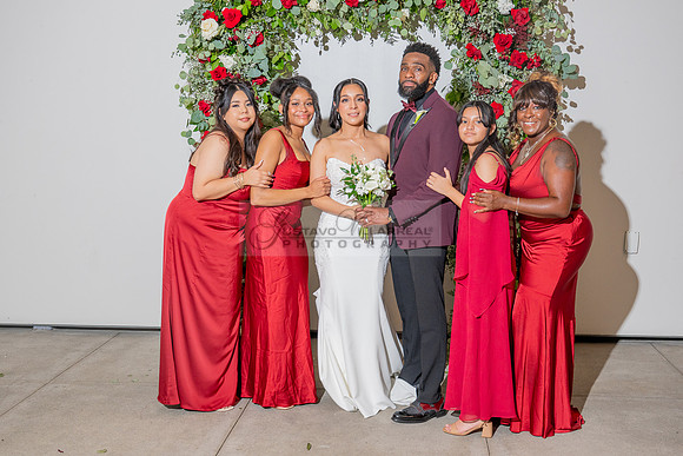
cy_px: 227
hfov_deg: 43.4
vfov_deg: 29.7
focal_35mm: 45
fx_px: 858
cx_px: 332
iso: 800
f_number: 5.6
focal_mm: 44
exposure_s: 1/200
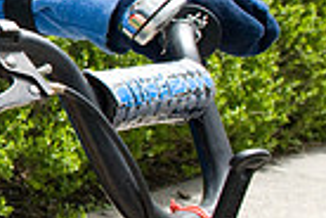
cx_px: -350
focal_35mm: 84
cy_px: -2
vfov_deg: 15.9
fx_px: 761
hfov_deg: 16.9
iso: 2800
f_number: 11
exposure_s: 1/2000
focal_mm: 20
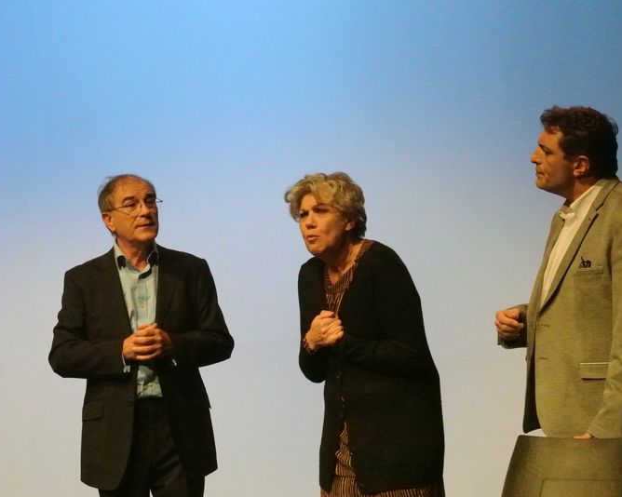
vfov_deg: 13.3
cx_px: 365
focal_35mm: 116
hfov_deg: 16.6
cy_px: 248
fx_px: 2135
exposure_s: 1/125
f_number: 8
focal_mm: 38.5
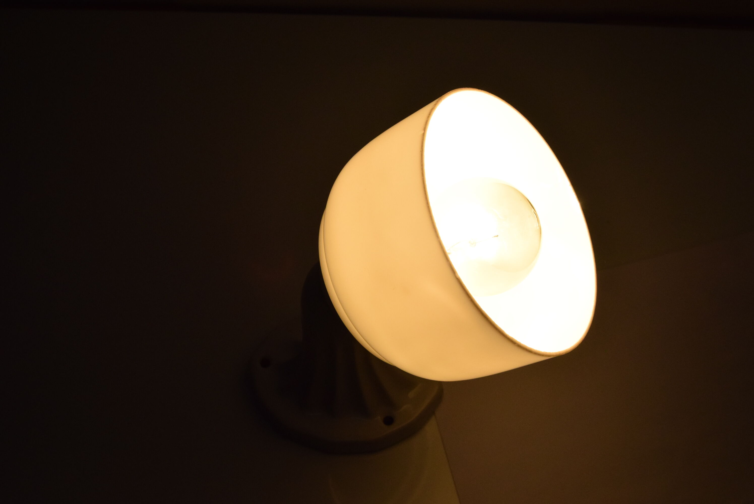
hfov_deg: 49.5
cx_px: 377
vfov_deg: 34.3
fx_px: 817
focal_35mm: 39
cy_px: 252
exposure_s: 1/400
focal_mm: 26
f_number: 10
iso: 1600
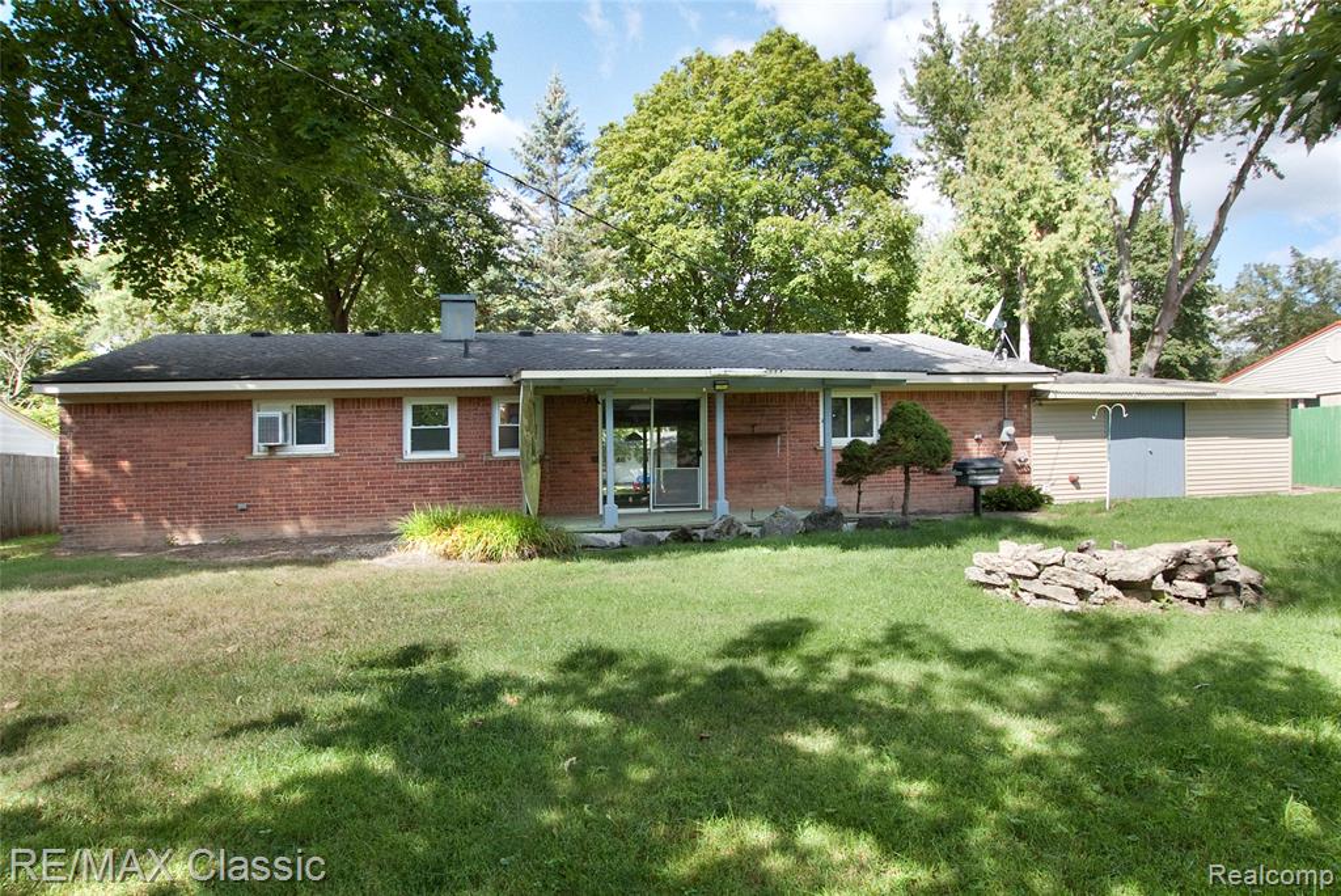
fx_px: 559
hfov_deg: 100.4
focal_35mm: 15
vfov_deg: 77.4
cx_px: 670
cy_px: 448
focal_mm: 10
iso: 400
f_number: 6.3
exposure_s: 1/160
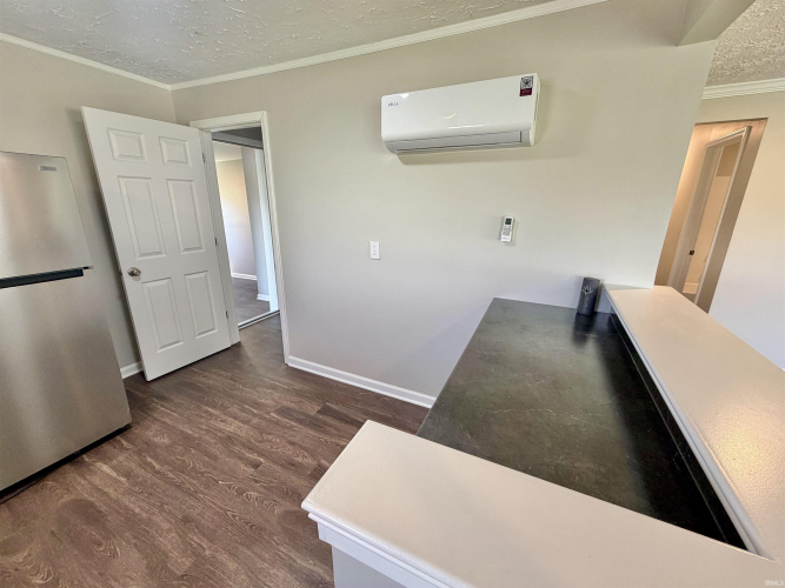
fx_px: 317
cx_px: 392
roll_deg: -0.1
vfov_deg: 85.7
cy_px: 294
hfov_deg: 102.1
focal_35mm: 14
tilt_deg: -16.1
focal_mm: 2.22
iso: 200
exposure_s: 1/60
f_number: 2.2
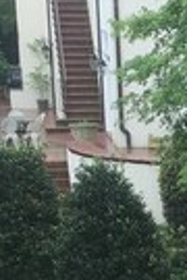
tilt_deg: -18.3
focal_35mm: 214
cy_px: 502
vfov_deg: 9.2
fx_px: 1667
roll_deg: +1.1
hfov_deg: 6.3
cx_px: 332
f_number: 2.2
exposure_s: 1/120
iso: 25
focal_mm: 4.15
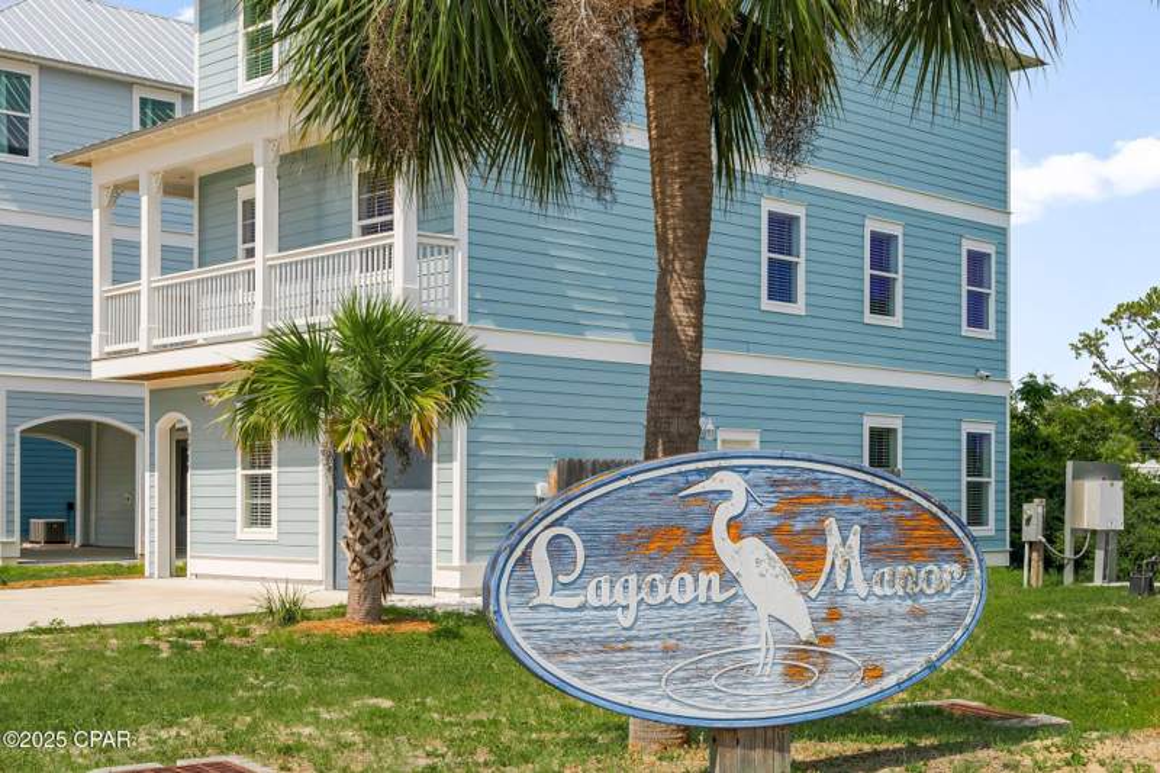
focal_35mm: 50
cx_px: 580
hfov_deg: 39.6
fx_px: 1611
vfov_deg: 27.0
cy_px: 386
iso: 400
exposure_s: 1/500
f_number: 9
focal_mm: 50
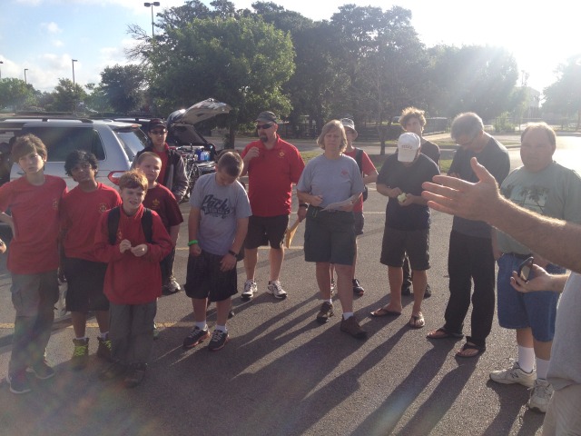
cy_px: 218
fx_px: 587
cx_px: 290
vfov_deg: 40.7
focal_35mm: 35
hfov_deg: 52.6
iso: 50
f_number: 2.4
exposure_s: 1/1255
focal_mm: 4.28
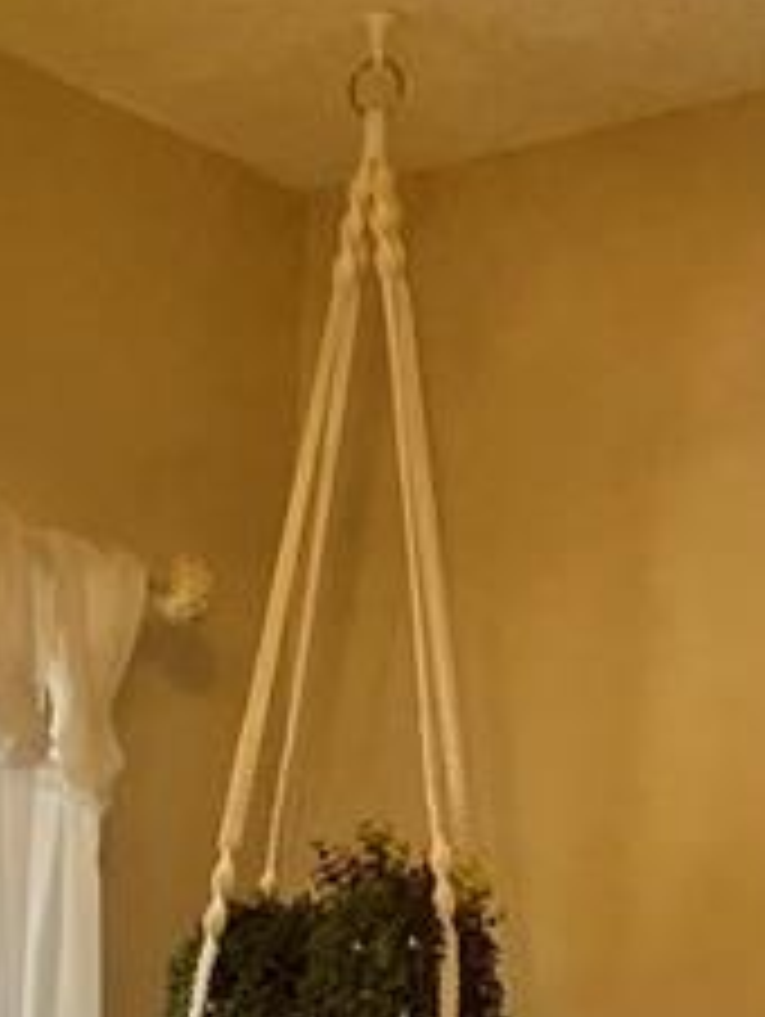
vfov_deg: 12.6
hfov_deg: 10.7
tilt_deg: -5.6
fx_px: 4059
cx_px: 36
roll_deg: -1.9
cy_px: 2030
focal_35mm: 138
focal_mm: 5.7
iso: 100
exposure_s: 1/120
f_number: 1.5
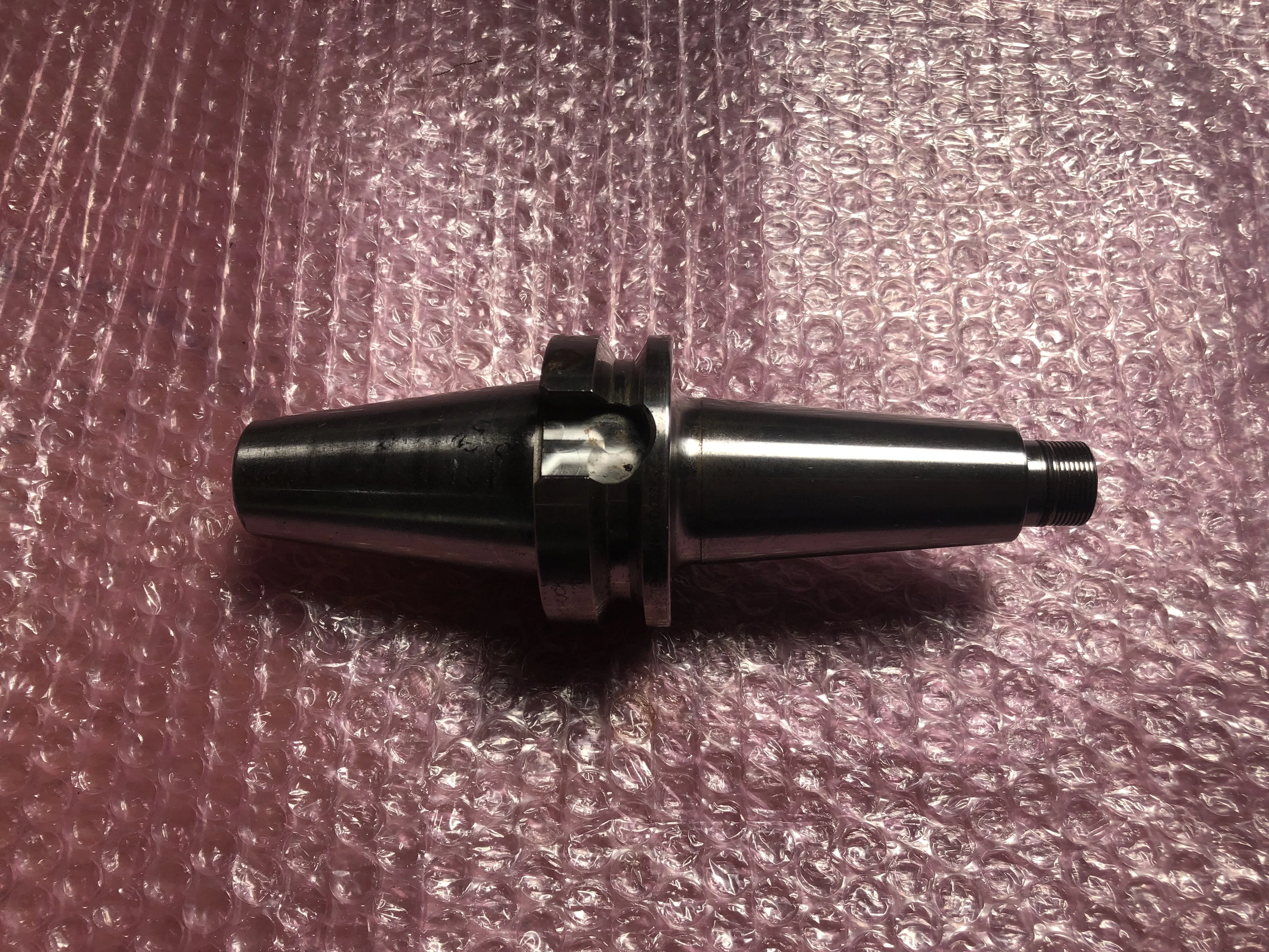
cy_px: 476
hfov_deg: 63.4
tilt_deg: -71.6
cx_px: 634
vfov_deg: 49.7
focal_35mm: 28
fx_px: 1026
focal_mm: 3.99
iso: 20
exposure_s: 1/2404
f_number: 1.8
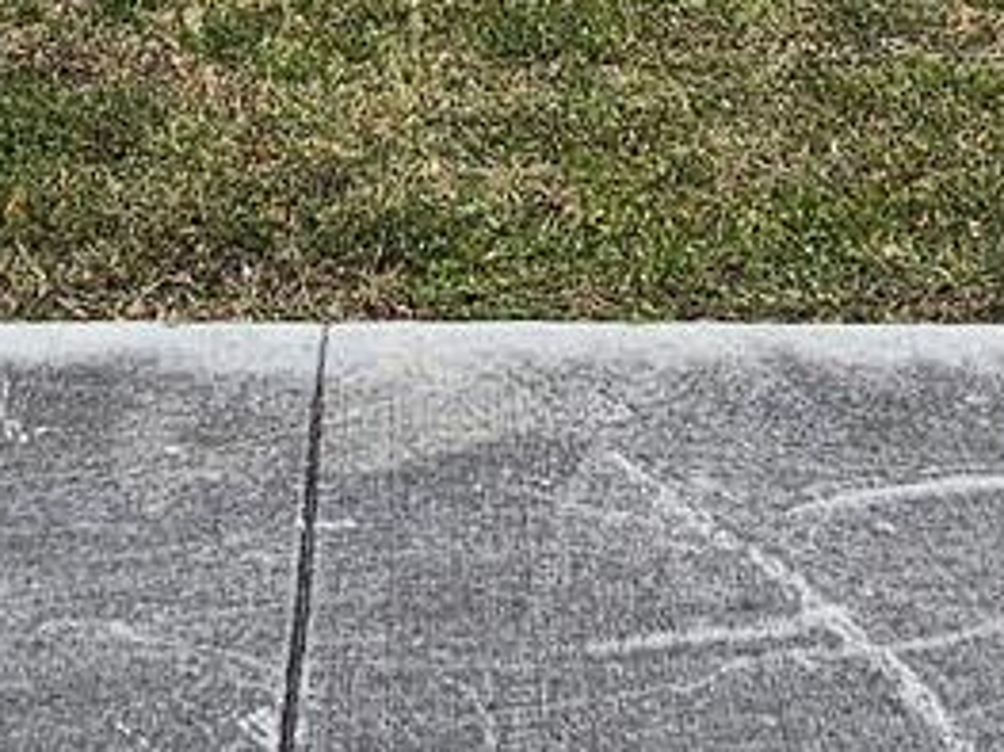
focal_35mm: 79
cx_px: 378
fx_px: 2290
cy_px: -672
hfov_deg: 24.7
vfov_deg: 15.5
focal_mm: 2.2
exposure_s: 1/4142
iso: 50
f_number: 2.2
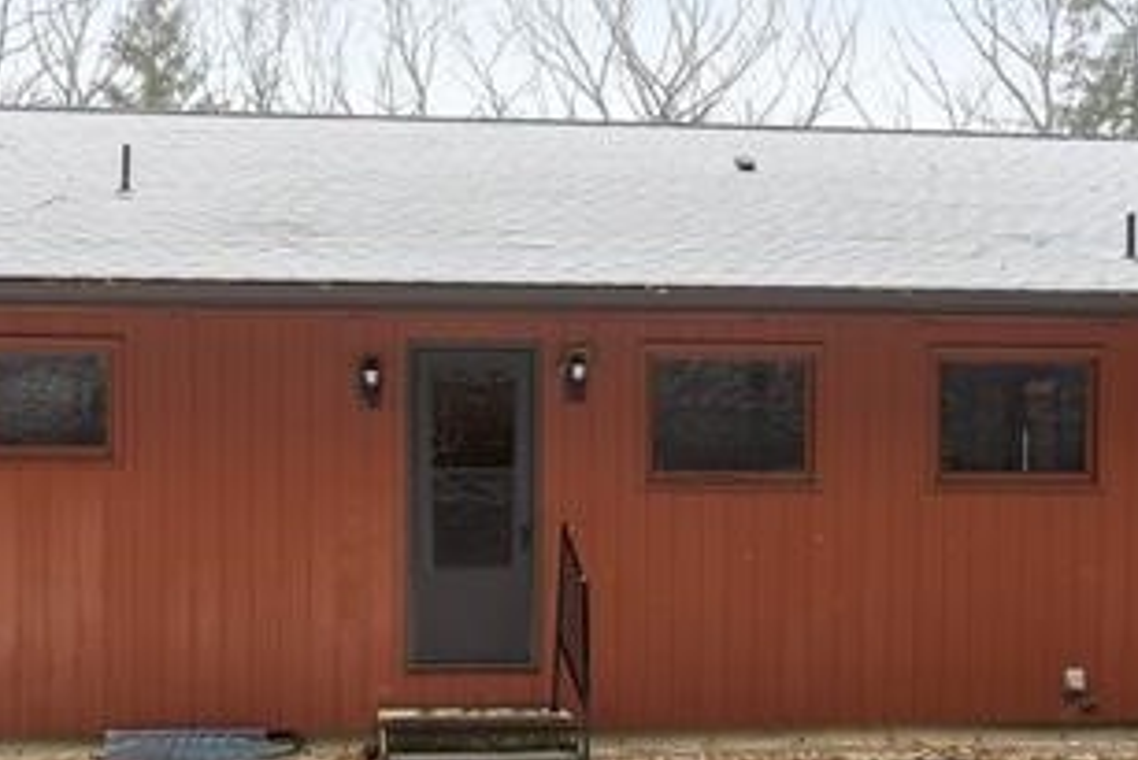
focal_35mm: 27
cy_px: 76
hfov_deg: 62.8
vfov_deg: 43.8
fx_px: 854
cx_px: 261
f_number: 5.6
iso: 100
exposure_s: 1/5
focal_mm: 14
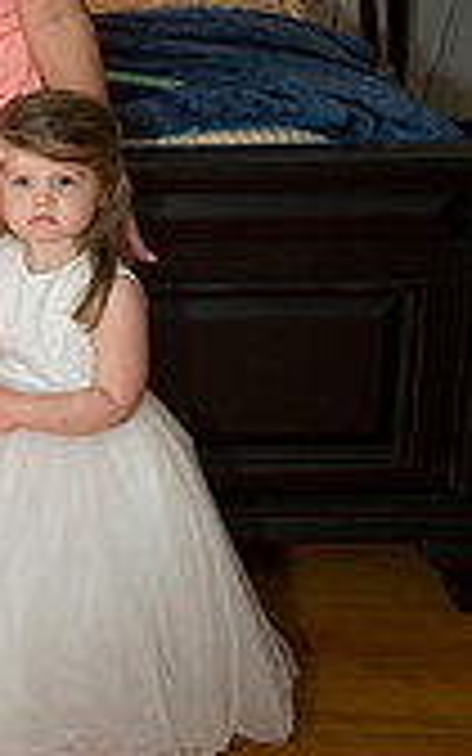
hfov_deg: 15.0
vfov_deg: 24.5
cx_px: -196
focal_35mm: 82
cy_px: 76
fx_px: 1688
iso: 320
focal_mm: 30
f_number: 2.8
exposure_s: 1/125
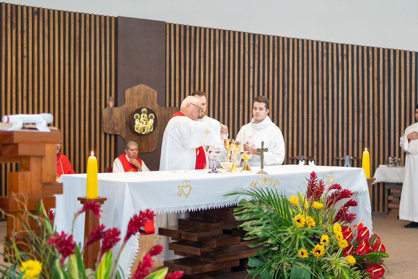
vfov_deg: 24.9
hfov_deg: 36.6
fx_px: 631
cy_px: 140
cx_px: 209
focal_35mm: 54
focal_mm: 35
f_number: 1.8
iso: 1000
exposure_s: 1/200
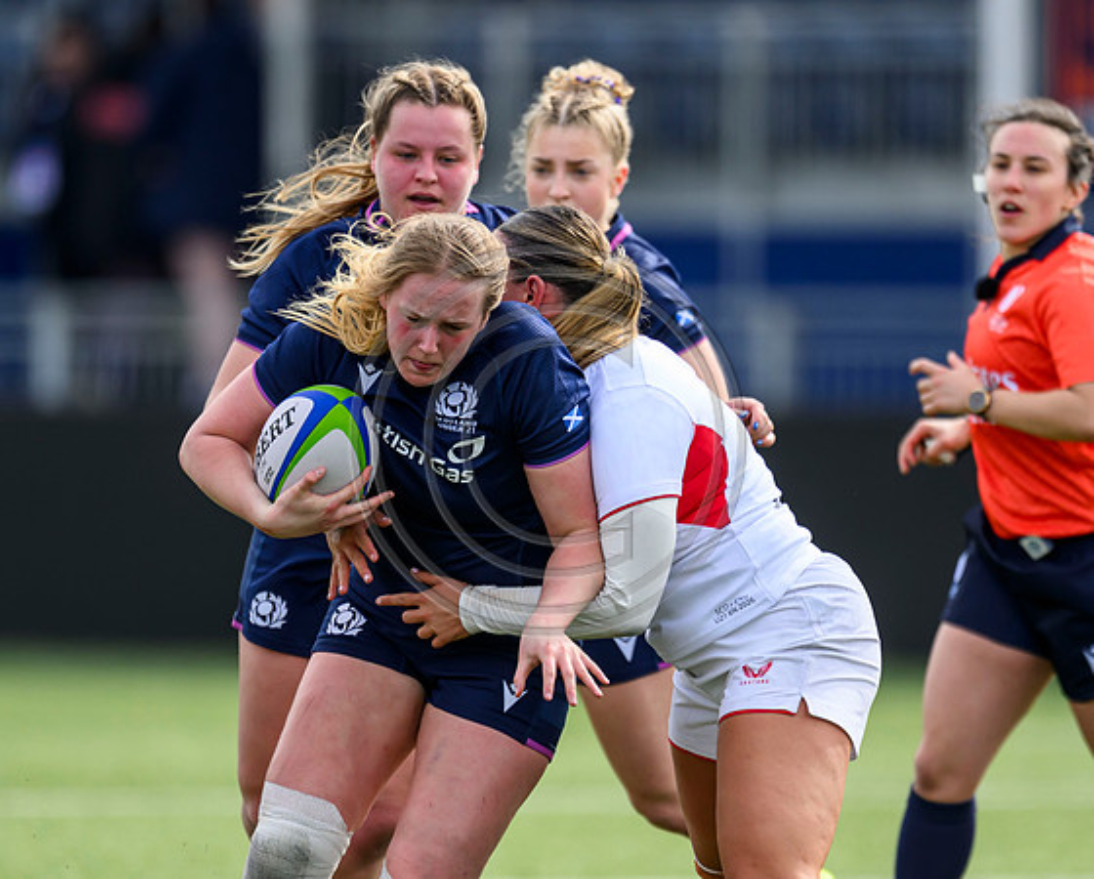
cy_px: 412
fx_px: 30843
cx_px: 603
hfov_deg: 2.0
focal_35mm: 951
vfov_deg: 1.6
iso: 500
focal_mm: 560
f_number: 4
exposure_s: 1/2000
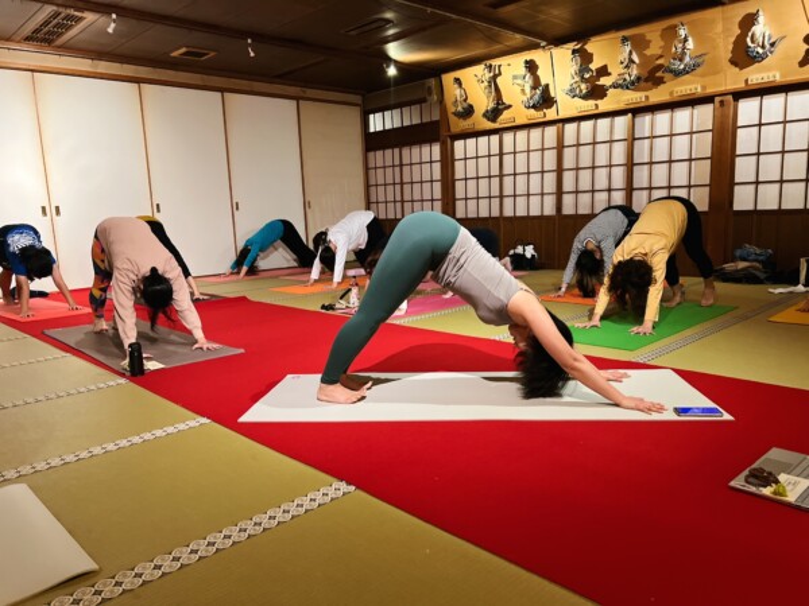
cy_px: 303
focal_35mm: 26
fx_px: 608
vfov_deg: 53.1
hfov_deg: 67.3
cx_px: 404
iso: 500
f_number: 1.5
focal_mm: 5.7
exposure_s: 1/40
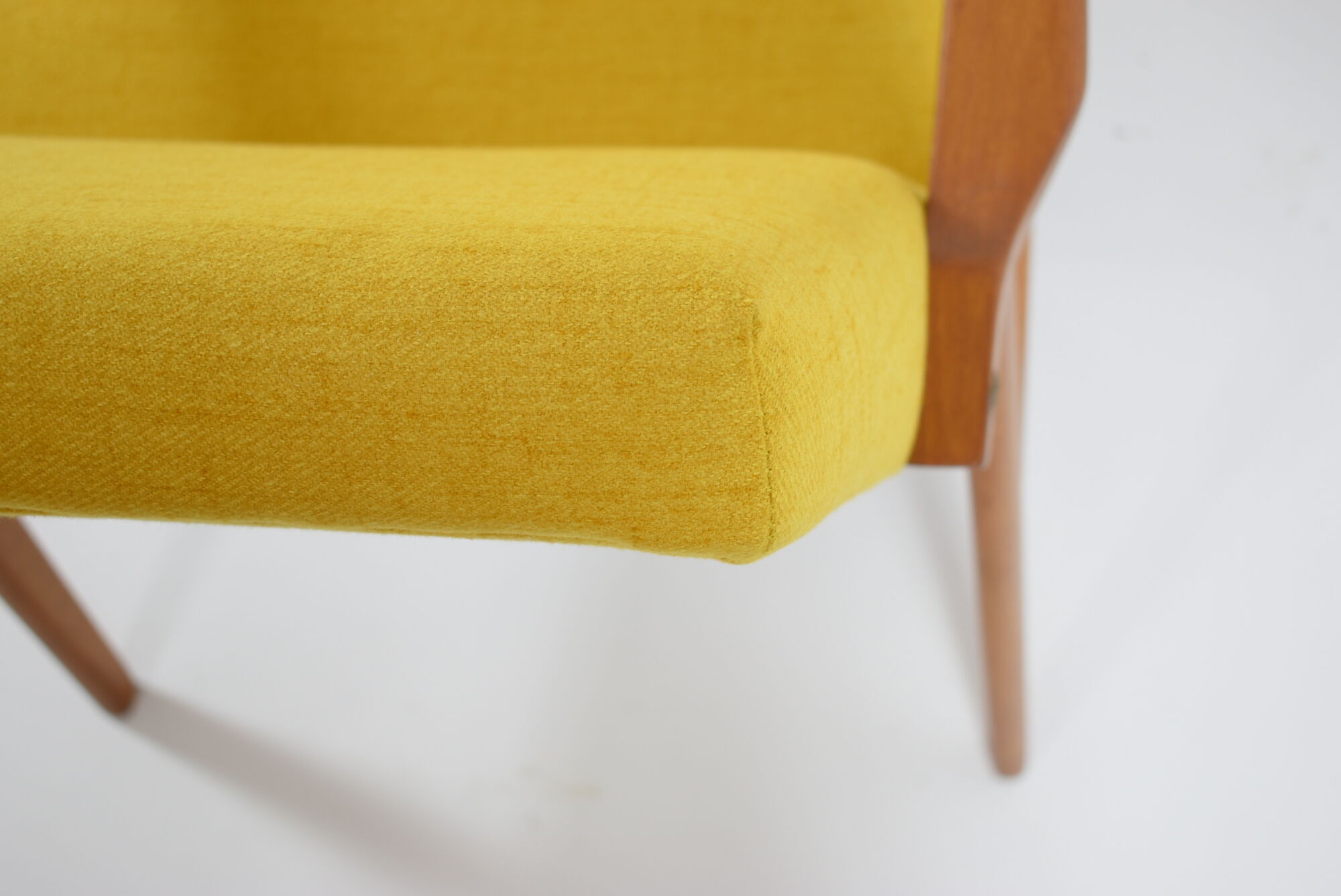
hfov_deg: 35.0
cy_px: 448
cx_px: 670
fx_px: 2125
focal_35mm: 57
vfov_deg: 23.8
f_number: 4.8
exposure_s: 1/10
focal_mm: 38
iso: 100
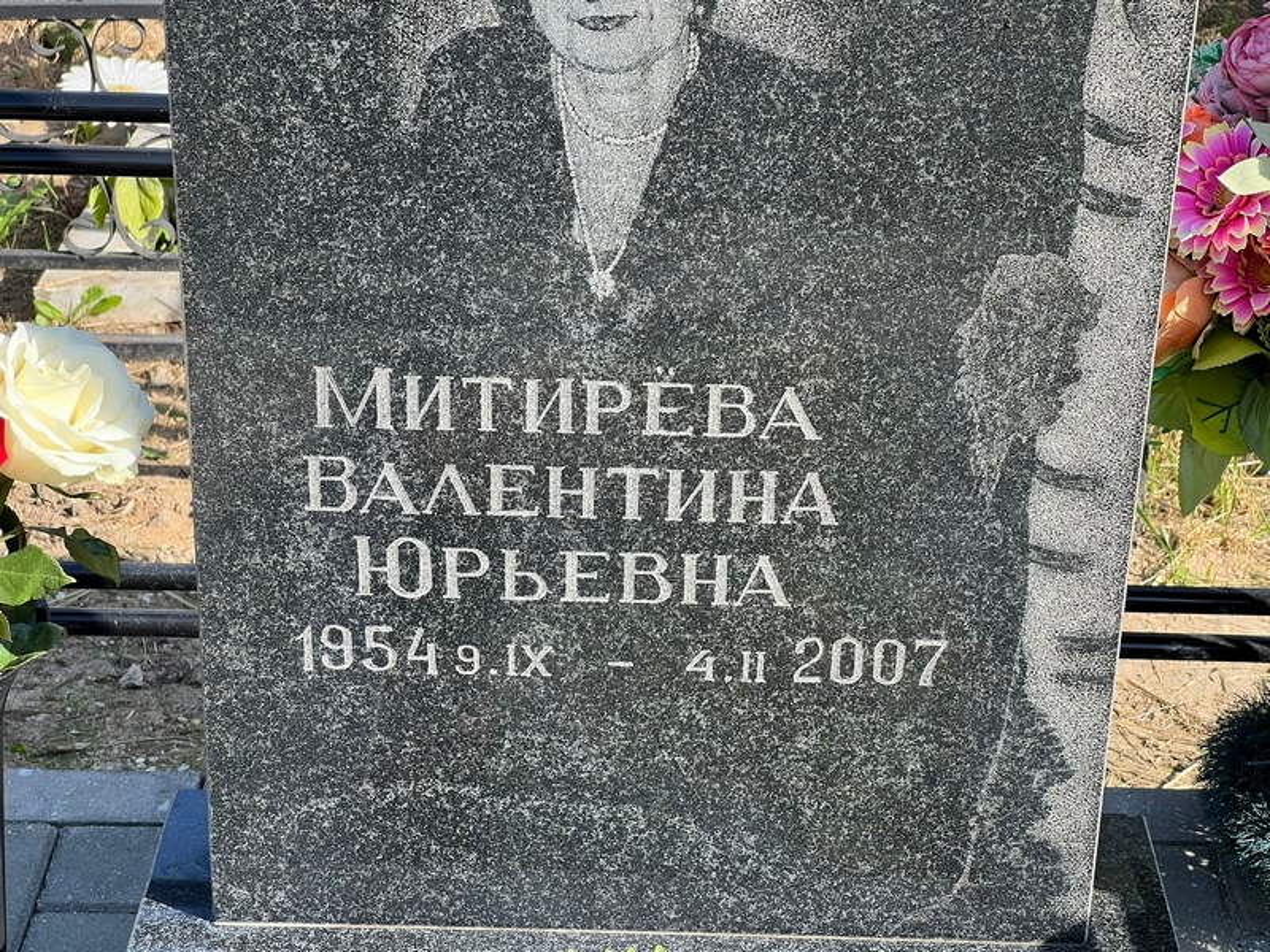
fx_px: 2825
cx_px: 635
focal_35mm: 77
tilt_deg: -27.6
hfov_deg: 25.3
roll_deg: -2.0
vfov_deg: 19.1
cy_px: 476
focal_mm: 9
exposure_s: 1/176
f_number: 2.8
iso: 32
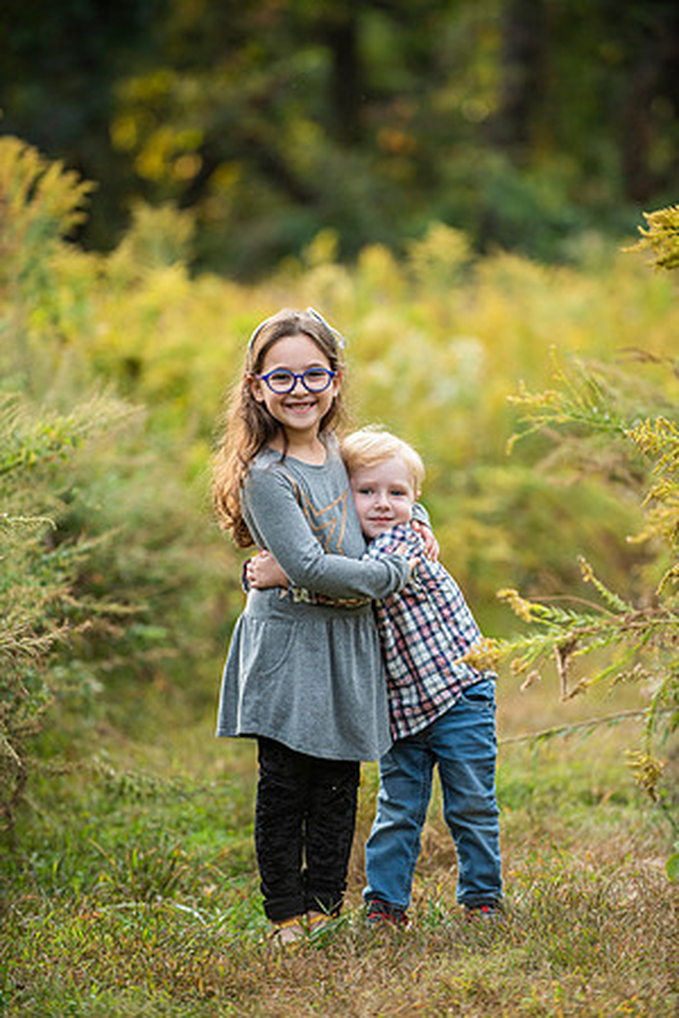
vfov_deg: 10.3
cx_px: 340
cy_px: 509
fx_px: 5658
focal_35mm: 200
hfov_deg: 6.9
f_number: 3.5
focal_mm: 200
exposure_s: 1/500
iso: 500
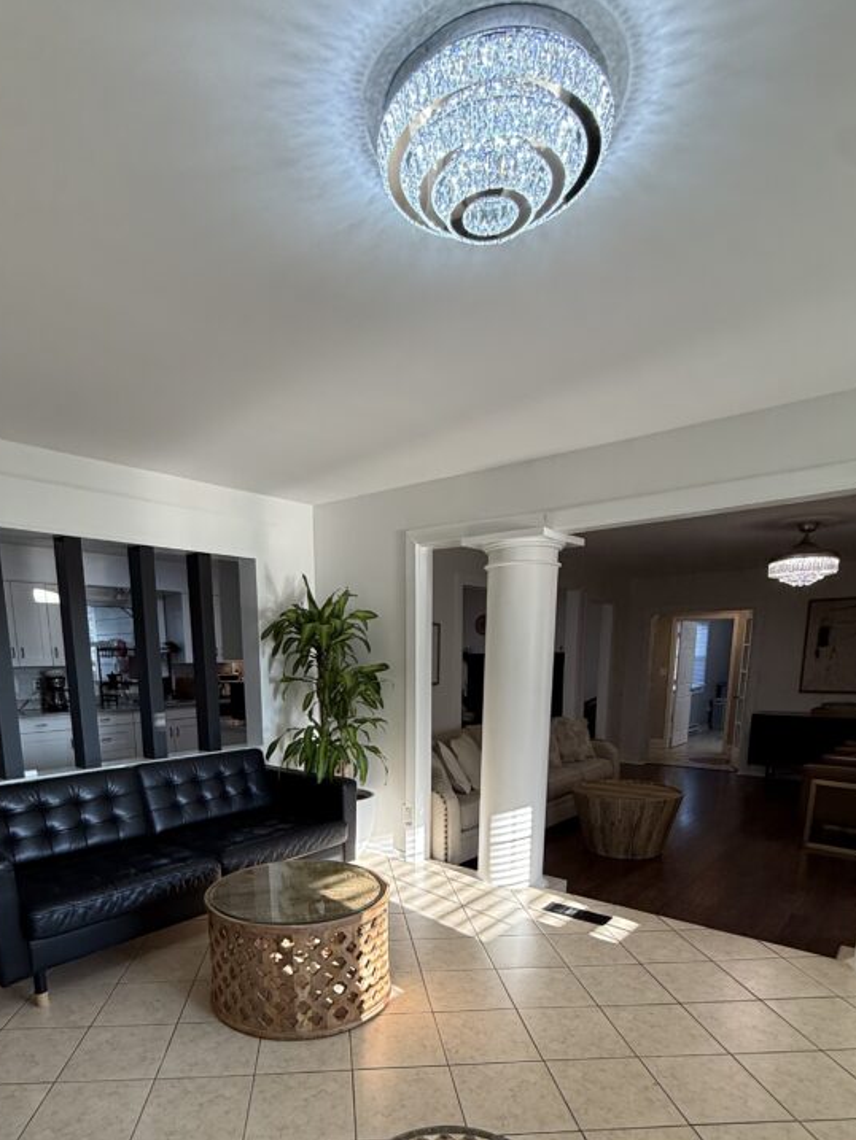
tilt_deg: -12.7
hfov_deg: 65.6
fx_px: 659
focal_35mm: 20
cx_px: 358
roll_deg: -2.6
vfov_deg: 78.3
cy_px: 785
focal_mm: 2.22
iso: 80
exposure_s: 1/120
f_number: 2.2
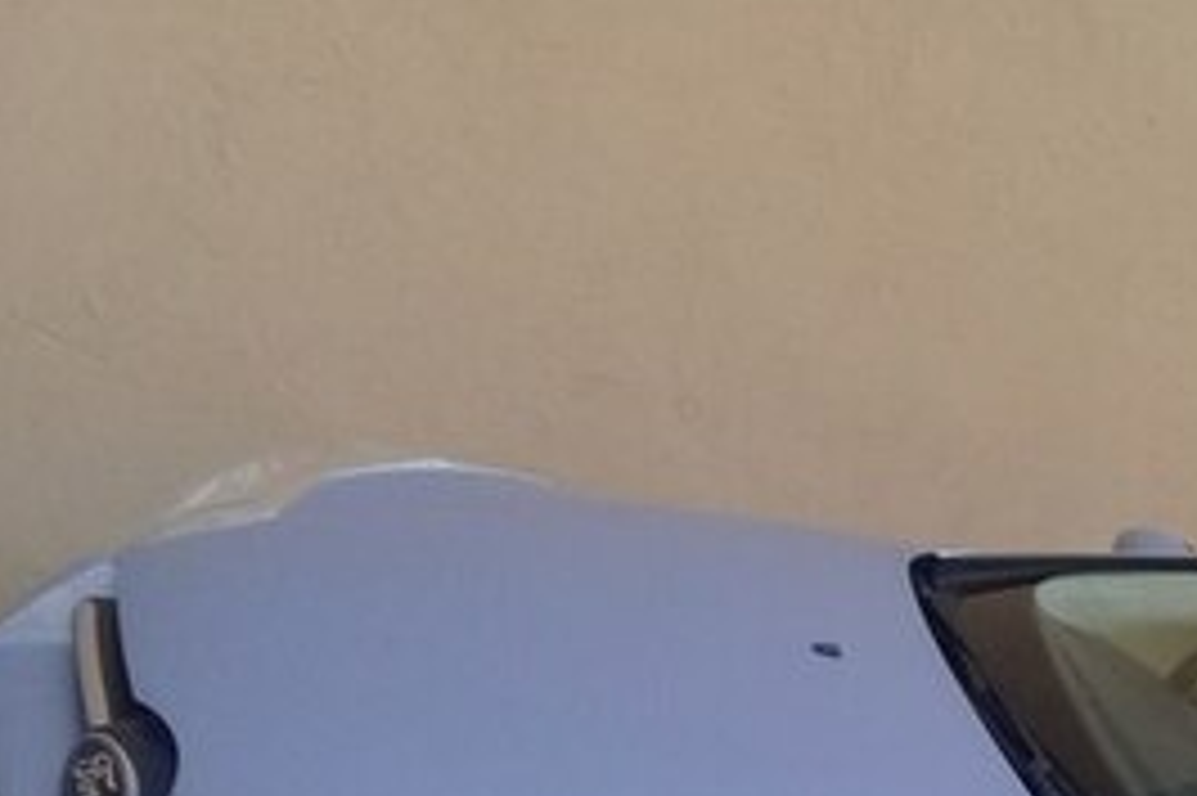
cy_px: 1001
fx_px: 2658
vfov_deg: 16.2
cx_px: 1300
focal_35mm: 80
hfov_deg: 23.8
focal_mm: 3.3
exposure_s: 1/50
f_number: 2.2
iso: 64
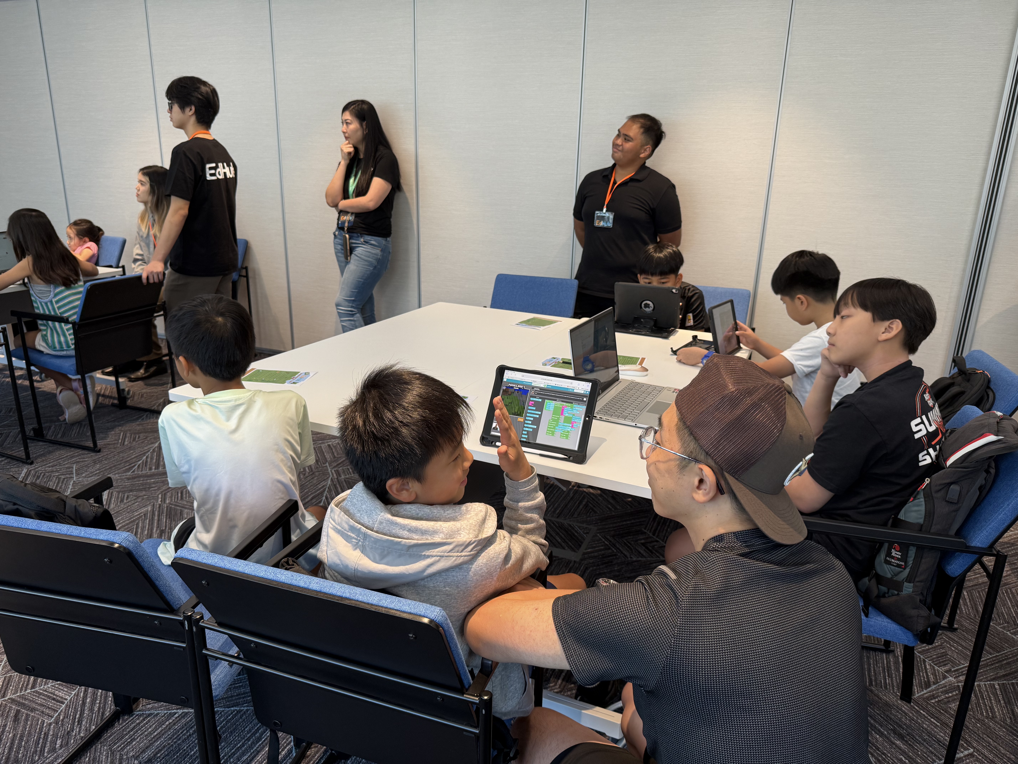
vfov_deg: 56.8
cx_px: 509
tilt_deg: -16.7
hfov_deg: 71.6
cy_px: 382
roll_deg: -2.1
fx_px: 706
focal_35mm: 24
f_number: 1.78
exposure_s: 1/121
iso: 125
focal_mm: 6.76
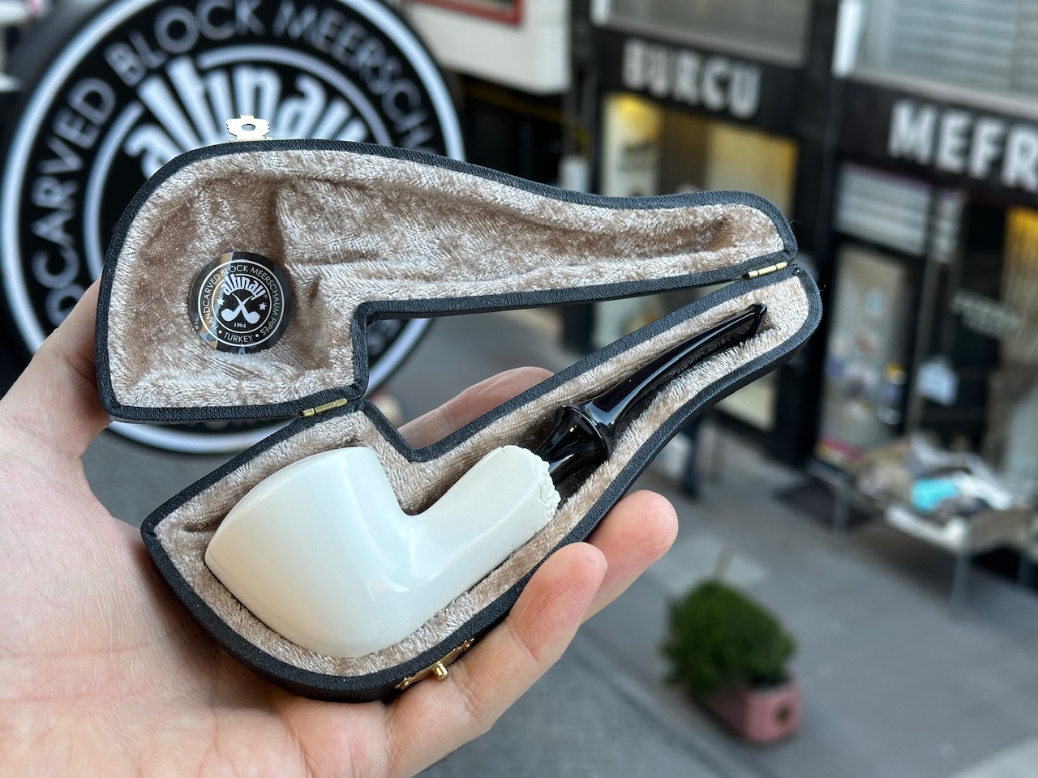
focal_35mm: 48
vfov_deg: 30.3
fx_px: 1439
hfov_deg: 39.7
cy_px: 389
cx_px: 519
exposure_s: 1/100
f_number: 1.78
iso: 64
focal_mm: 6.86
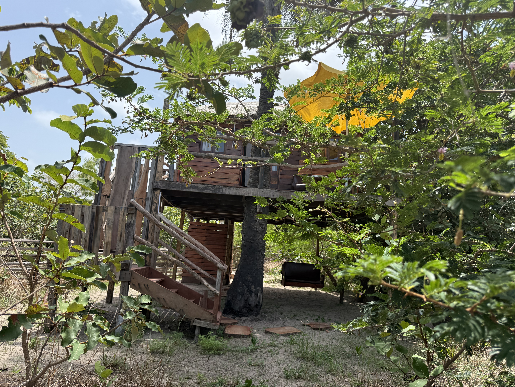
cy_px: 194
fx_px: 357
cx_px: 258
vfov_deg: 56.8
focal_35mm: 24
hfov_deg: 71.6
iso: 100
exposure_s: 1/2299
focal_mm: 6.76
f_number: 1.78
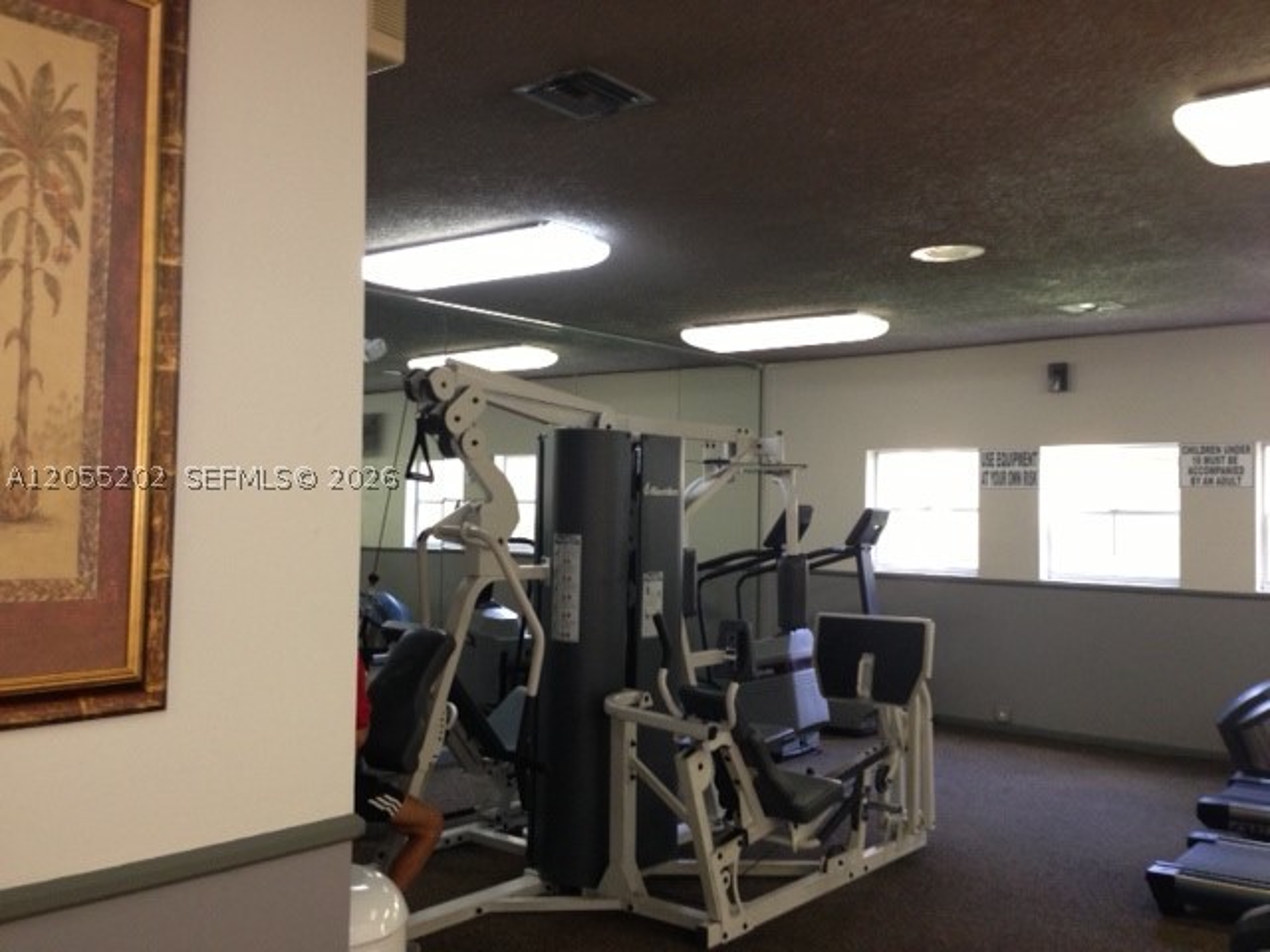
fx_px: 1211
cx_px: 635
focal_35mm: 33
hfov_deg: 55.4
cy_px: 476
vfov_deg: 42.9
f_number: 2.4
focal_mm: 4.13
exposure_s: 1/20
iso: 200
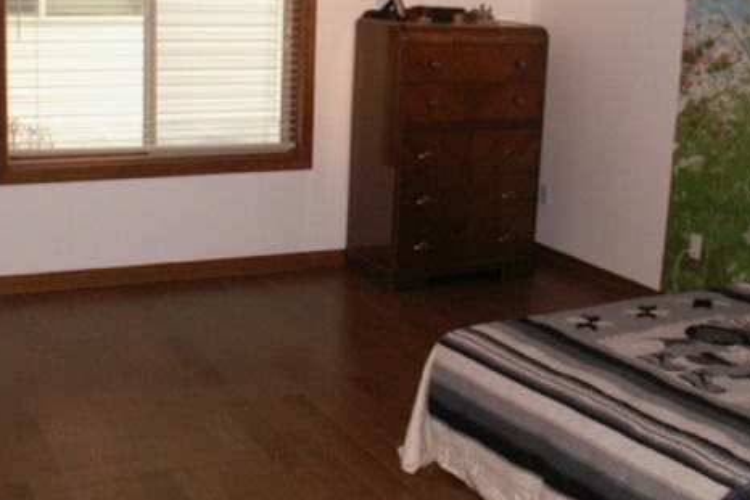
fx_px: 1042
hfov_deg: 39.6
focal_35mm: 50
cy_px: 191
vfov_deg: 26.9
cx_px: 348
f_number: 2.8
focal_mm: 5.86
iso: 160
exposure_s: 1/40
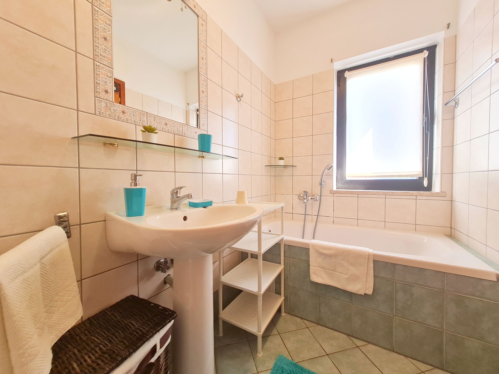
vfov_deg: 89.9
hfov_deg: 106.2
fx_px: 187
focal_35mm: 13
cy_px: 187
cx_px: 250
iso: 160
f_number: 2.2
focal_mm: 1.74
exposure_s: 1/50
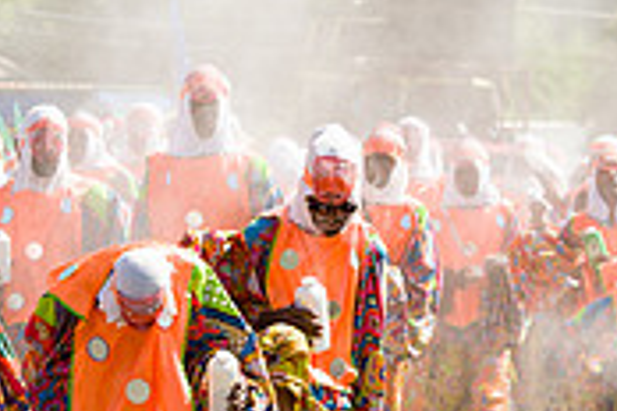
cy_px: 244
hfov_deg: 5.5
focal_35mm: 374
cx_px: 191
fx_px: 6409
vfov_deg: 3.7
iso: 100
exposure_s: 1/250
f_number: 6.3
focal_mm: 112
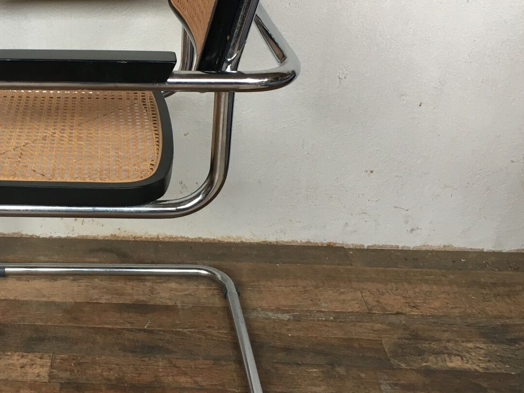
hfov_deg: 34.3
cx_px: 93
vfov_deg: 27.0
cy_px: 175
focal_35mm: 54
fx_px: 818
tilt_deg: -27.1
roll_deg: -1.2
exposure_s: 1/33
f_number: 2.2
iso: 25
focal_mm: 4.15
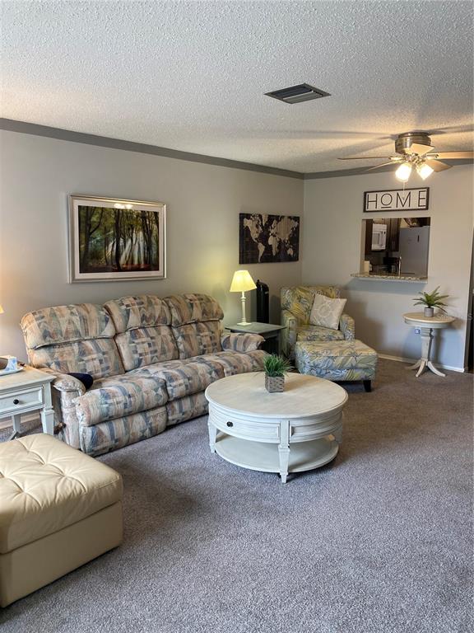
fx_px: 475
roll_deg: -0.4
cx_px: 237
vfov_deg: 67.3
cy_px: 316
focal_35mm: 26
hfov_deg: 53.1
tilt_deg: -7.9
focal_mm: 4.25
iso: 64
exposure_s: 1/60
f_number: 1.8
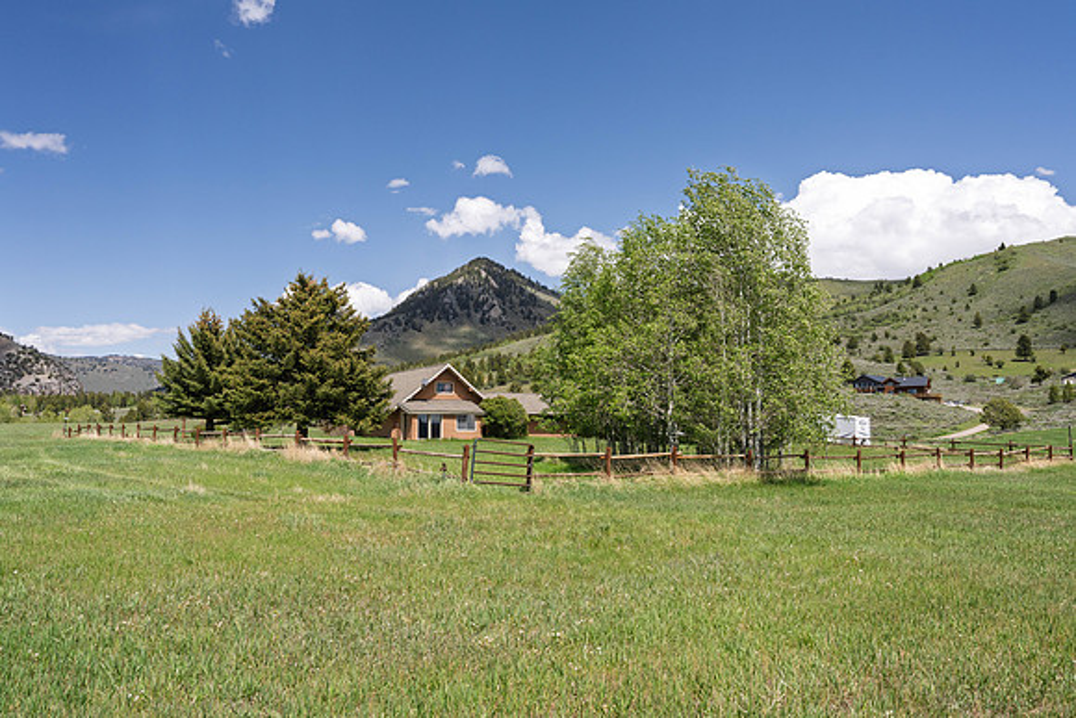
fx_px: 717
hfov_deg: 73.7
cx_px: 538
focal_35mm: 24
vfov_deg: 53.2
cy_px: 359
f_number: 10
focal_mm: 24
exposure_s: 1/800
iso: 400
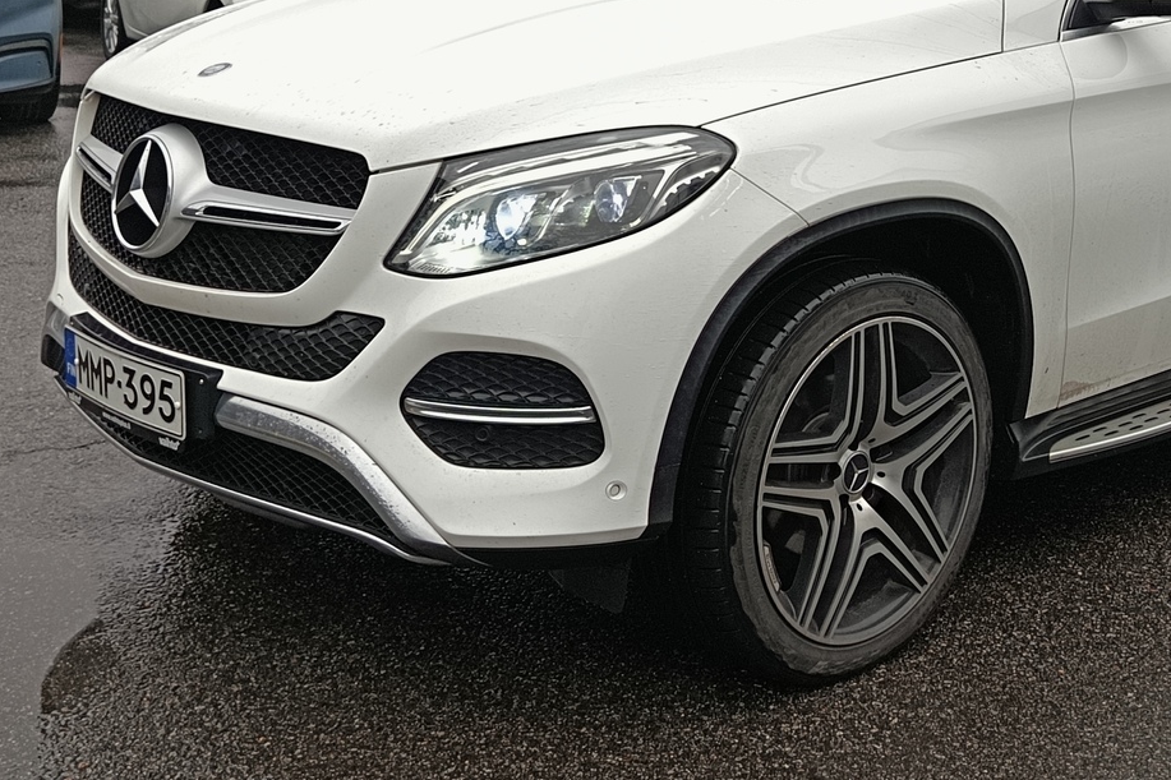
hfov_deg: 36.2
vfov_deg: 24.4
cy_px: 93
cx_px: 847
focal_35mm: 54
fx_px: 1756
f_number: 1.75
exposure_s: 1/120
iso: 286
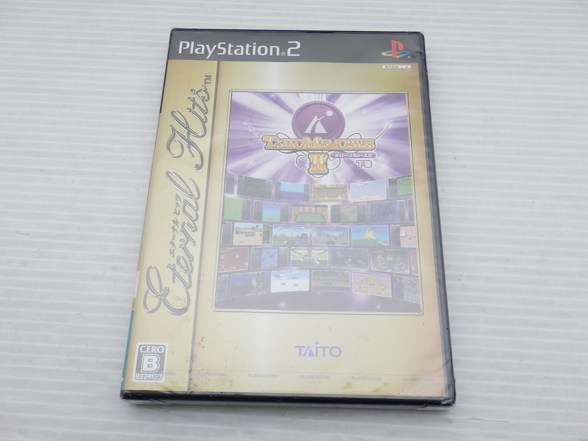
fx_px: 578
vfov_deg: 41.8
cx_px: 294
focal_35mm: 34
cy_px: 220
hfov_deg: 54.0
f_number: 4.6
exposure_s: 1/125
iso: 200
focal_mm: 6.1
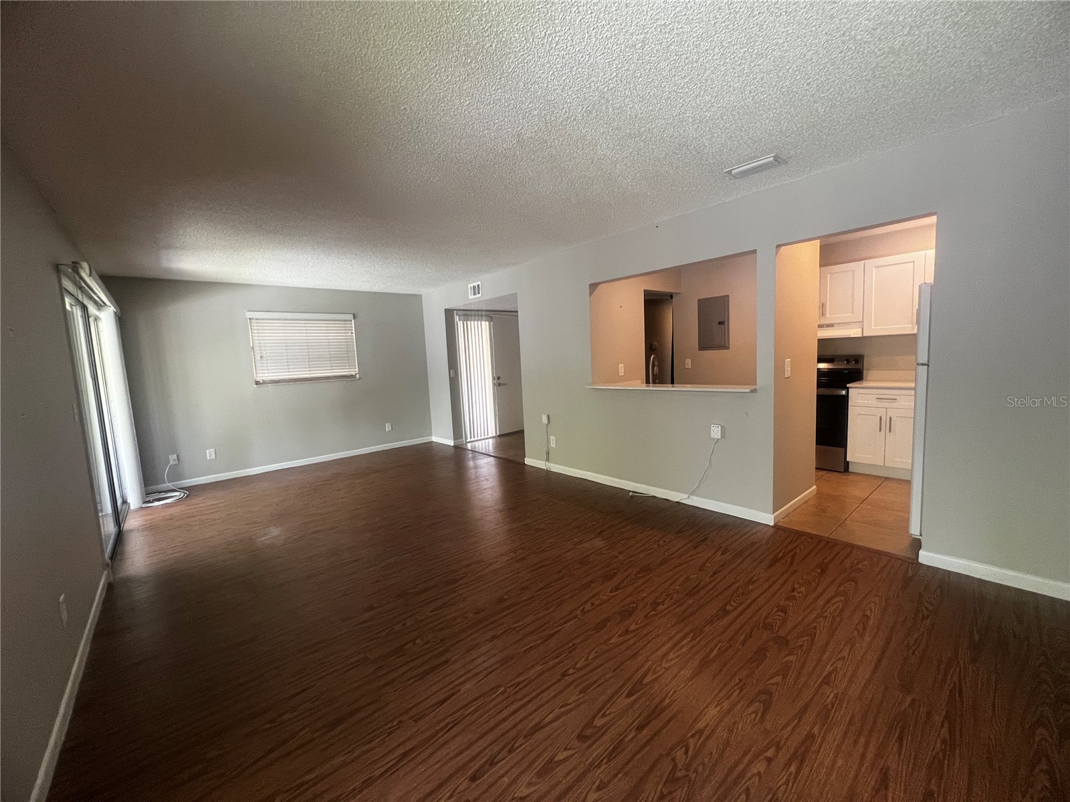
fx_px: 402
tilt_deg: -6.0
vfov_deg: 89.9
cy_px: 401
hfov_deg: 106.2
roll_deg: +2.6
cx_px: 535
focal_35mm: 13
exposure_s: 1/60
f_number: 1.8
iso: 320
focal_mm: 1.57
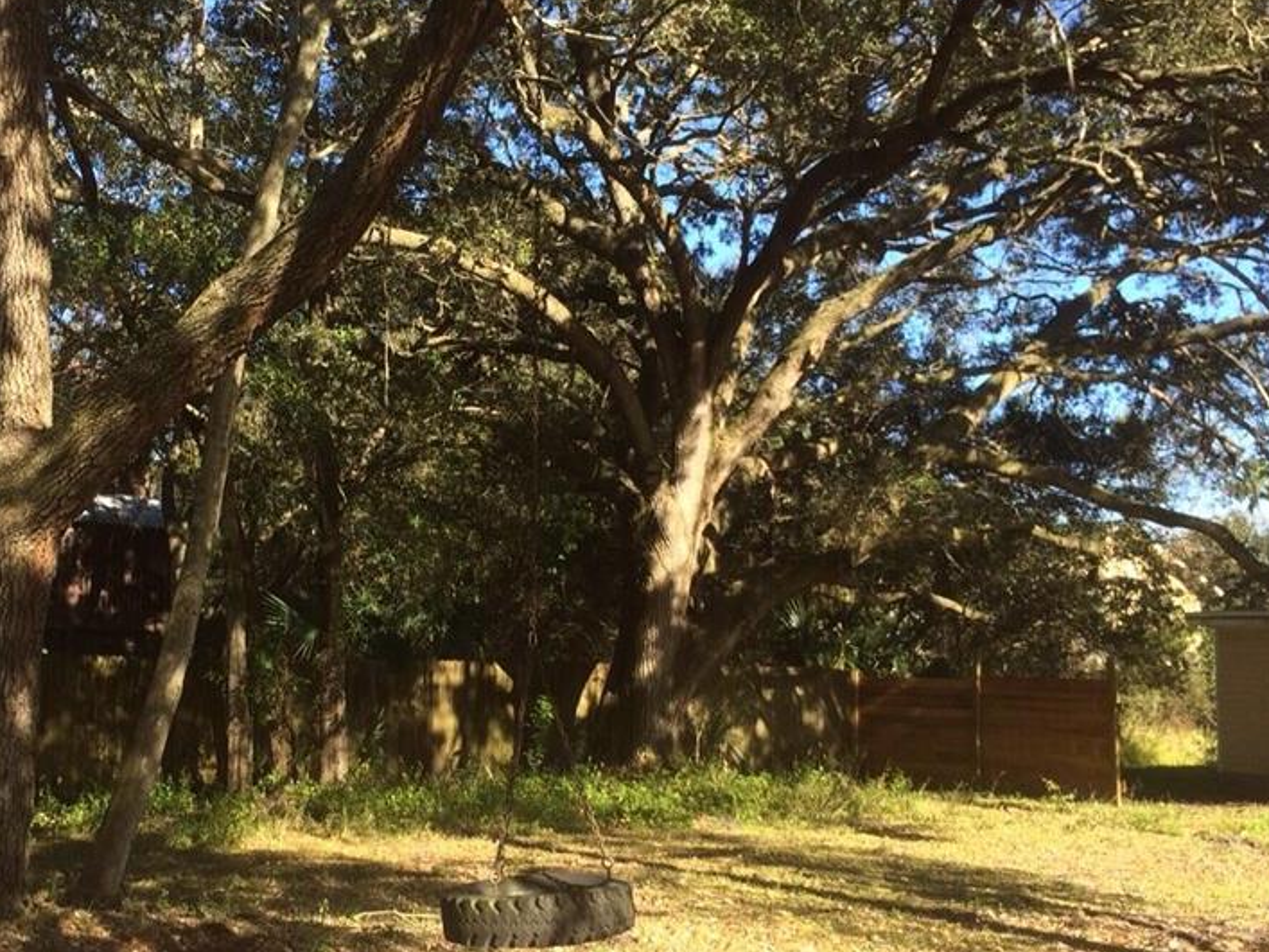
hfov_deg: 44.3
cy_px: 524
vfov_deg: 34.3
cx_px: 456
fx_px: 1539
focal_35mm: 42
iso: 32
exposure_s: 1/554
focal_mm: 4.15
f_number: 2.2
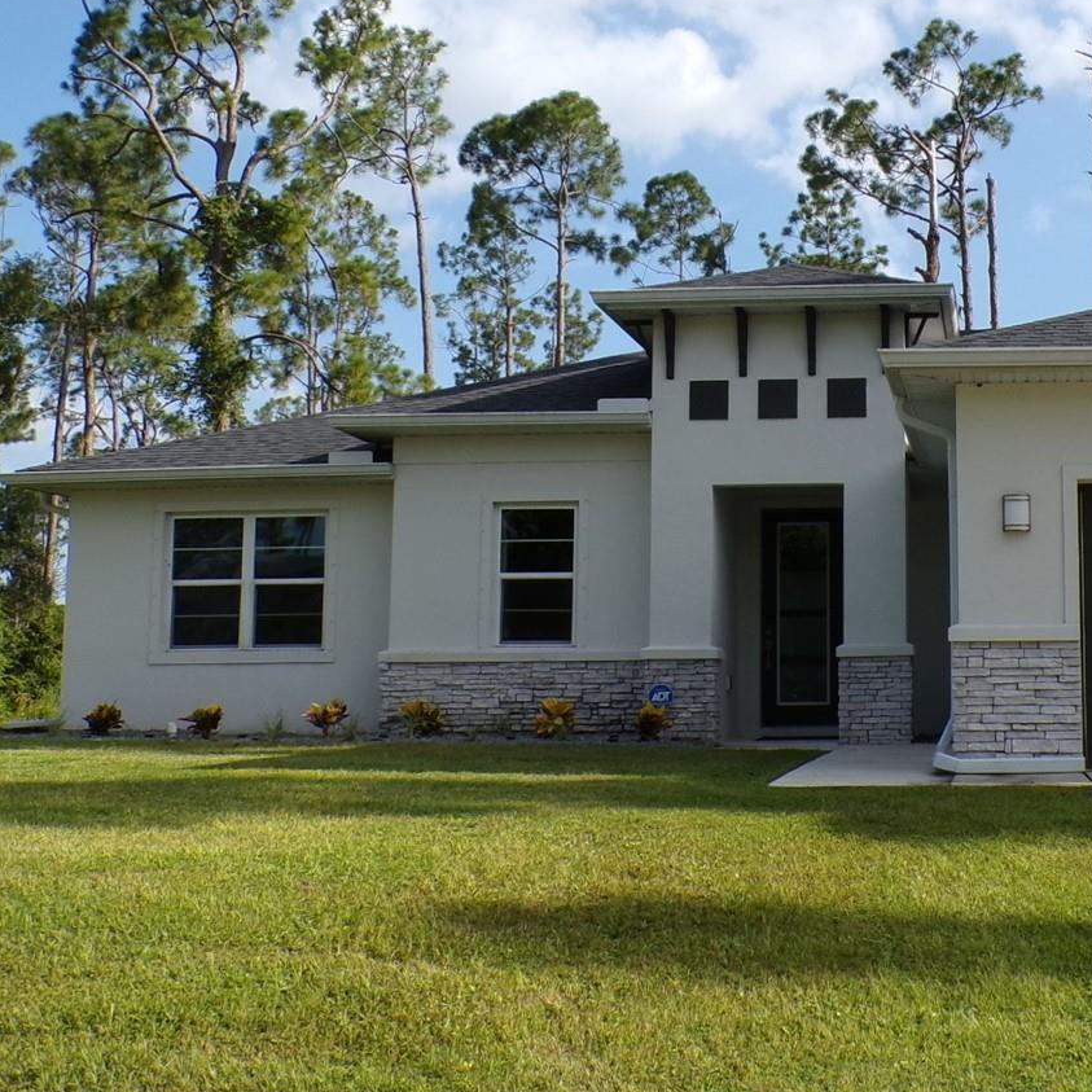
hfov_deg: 34.5
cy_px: 470
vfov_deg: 36.0
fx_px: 1677
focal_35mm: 47
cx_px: 931
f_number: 4.6
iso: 100
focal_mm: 5
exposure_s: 1/480
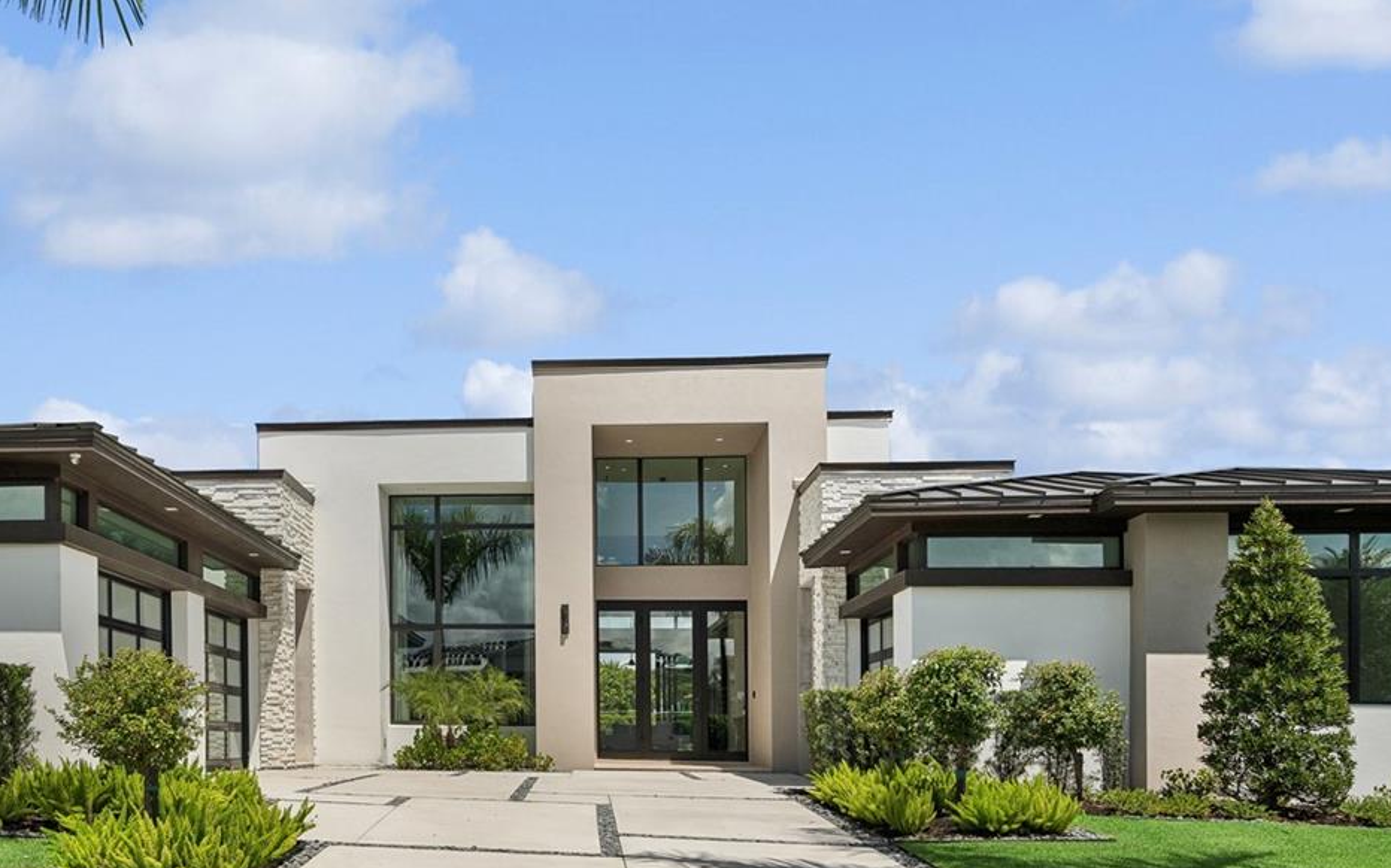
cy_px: 722
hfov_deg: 64.9
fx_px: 1061
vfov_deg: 42.1
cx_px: 475
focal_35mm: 28
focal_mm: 16
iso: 200
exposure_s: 1/1000
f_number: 8
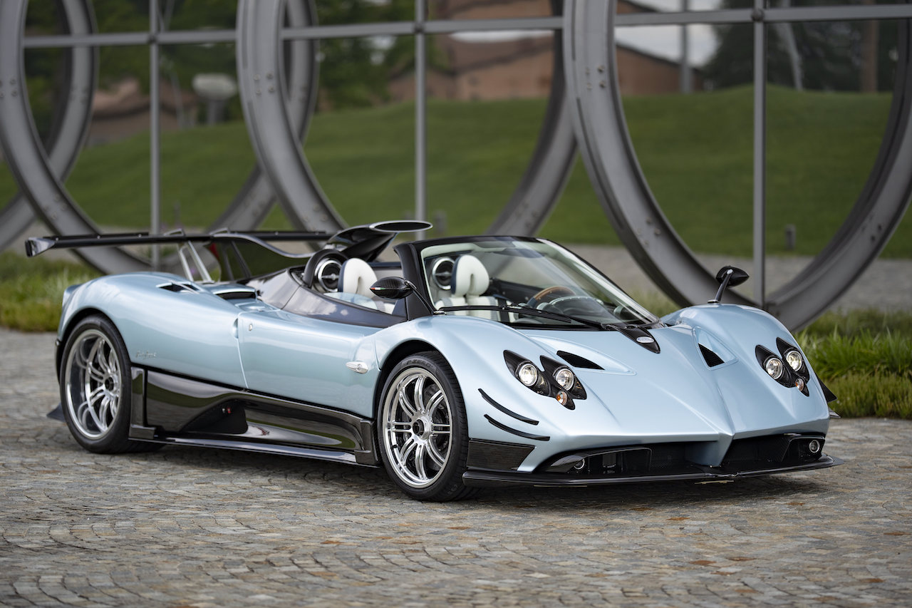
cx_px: 456
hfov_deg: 15.2
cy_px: 304
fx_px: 3419
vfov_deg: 10.2
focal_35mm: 135
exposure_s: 1/2500
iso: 250
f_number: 1.8
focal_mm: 135
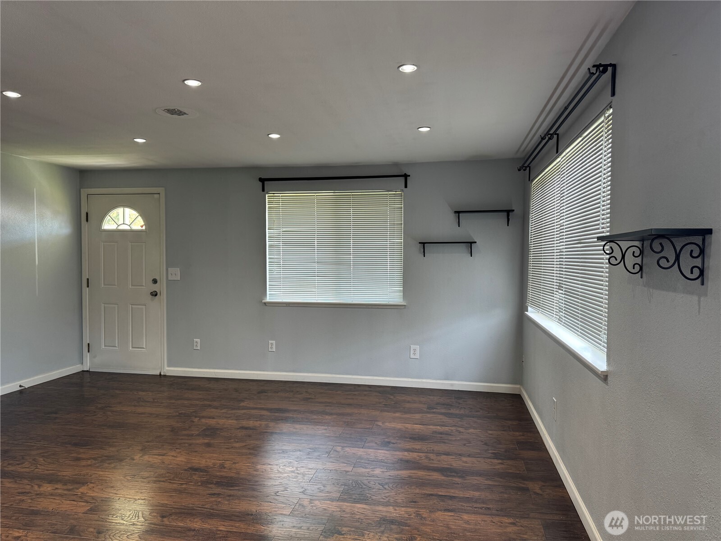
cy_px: 270
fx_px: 500
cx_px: 360
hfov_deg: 71.6
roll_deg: +0.4
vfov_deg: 56.8
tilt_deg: -2.4
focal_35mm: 24
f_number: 1.78
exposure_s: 1/120
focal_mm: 6.76
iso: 200
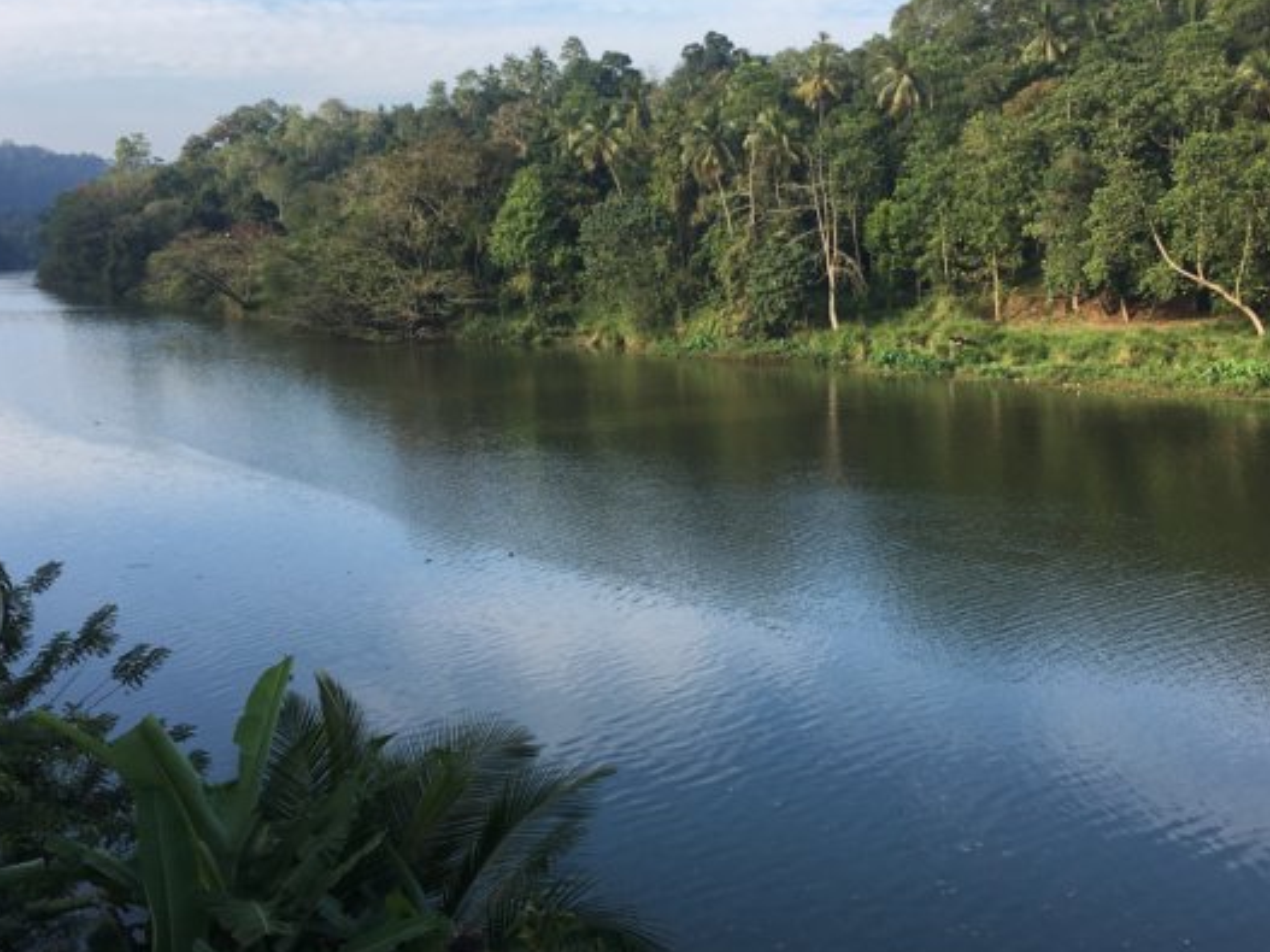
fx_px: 1614
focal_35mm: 44
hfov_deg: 42.9
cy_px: 427
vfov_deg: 32.8
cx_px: 655
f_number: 2.2
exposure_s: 1/506
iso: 25
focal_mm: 4.15
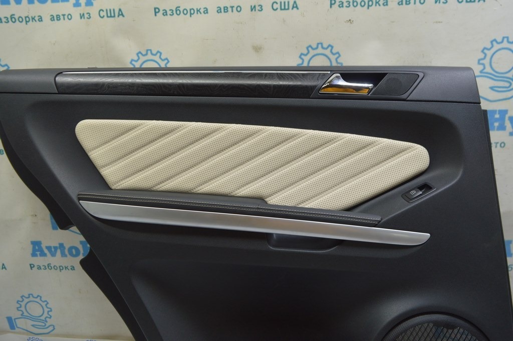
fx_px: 384
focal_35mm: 27
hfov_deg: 67.4
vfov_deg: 47.9
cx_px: 256
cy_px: 170
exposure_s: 1/25
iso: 400
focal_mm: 18
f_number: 5.6
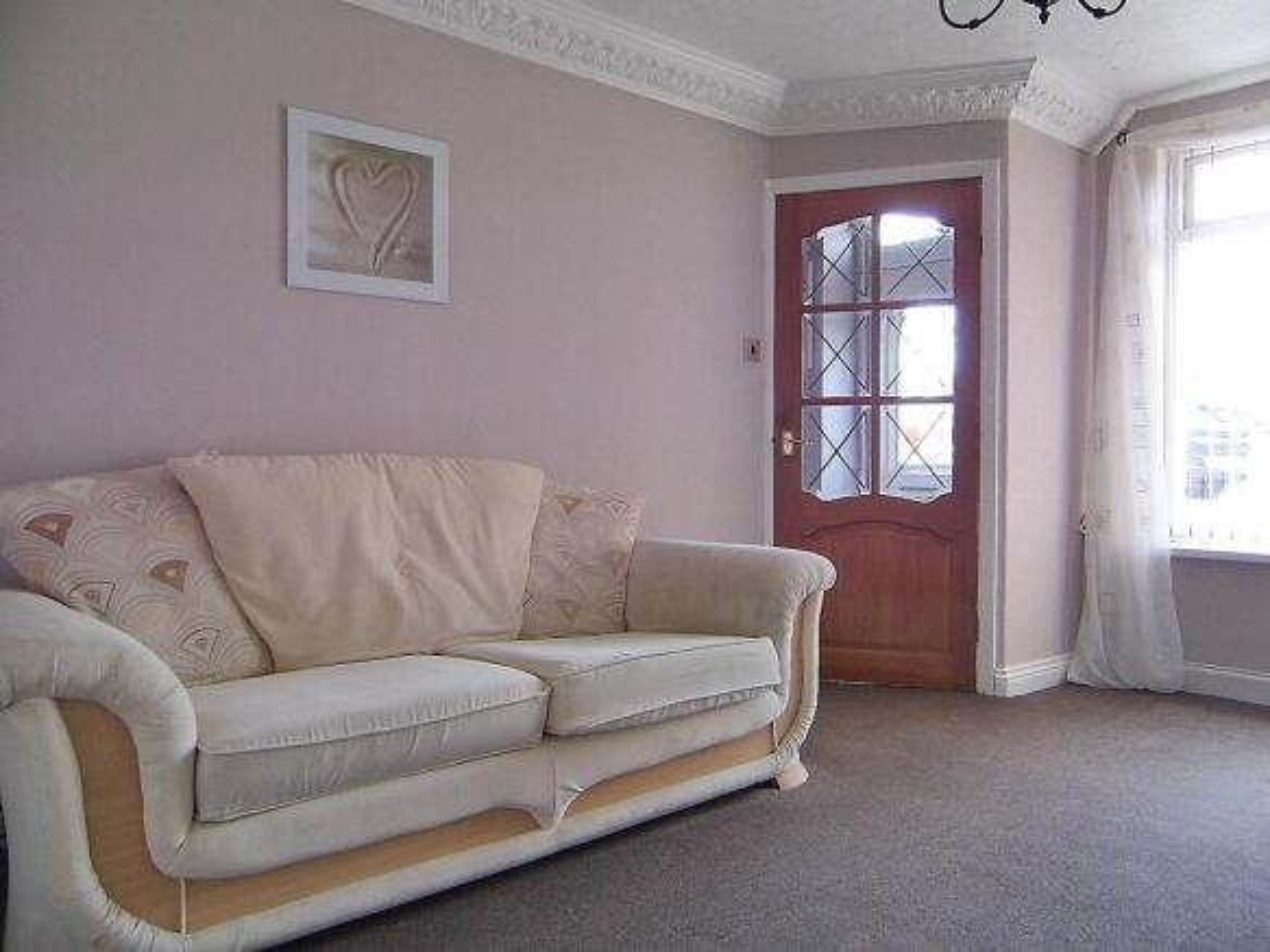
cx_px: 635
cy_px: 476
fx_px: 917
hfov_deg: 69.4
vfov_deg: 54.9
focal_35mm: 25
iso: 100
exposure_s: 1/80
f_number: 3
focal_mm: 4.5
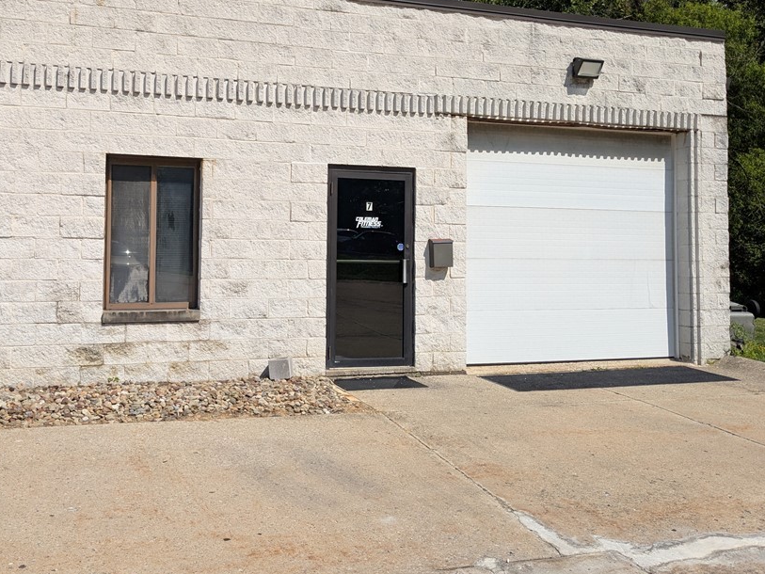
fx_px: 751
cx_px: 352
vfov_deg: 41.6
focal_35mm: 34
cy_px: 226
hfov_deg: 53.9
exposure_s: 1/5848
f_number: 1.73
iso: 85
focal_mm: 4.38
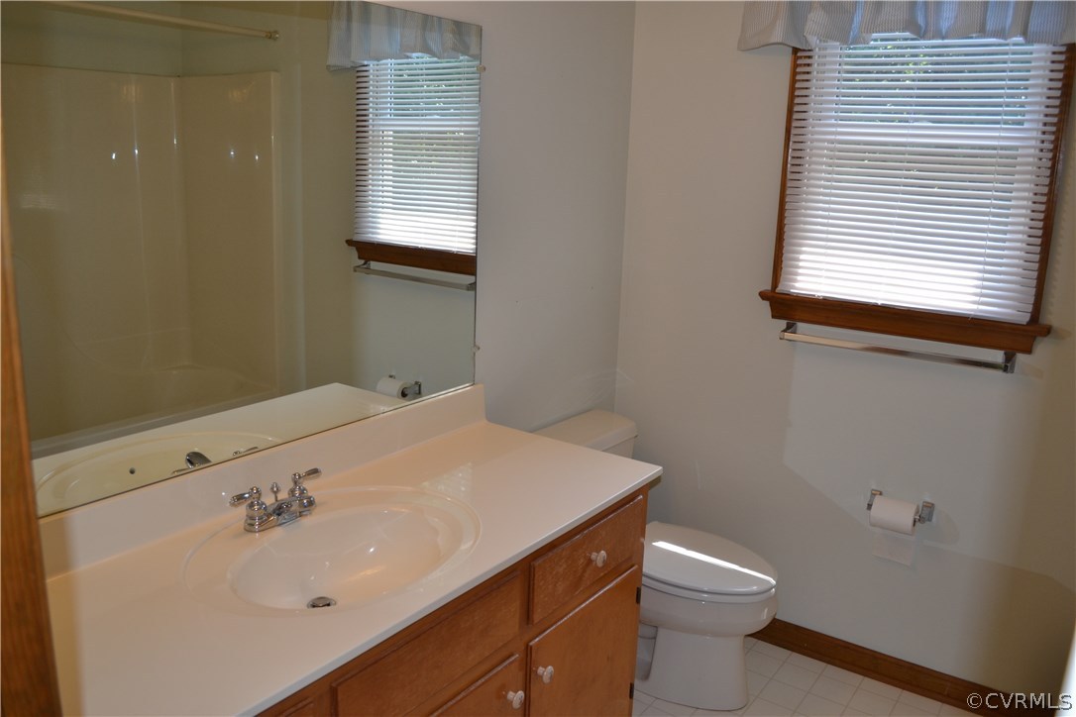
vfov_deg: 47.9
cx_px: 538
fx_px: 807
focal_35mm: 27
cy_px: 358
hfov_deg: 67.4
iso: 280
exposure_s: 1/125
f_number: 4
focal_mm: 18
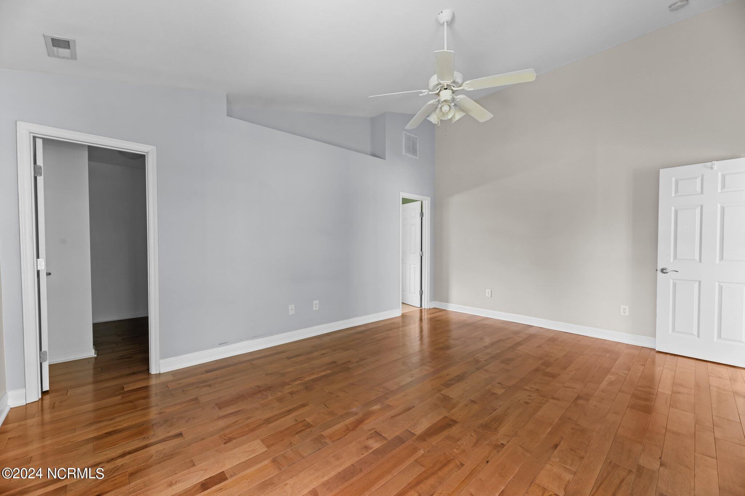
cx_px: 372
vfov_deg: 81.2
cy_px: 248
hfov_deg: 104.3
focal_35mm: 14
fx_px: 290
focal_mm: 14
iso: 400
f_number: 9
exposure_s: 1.3
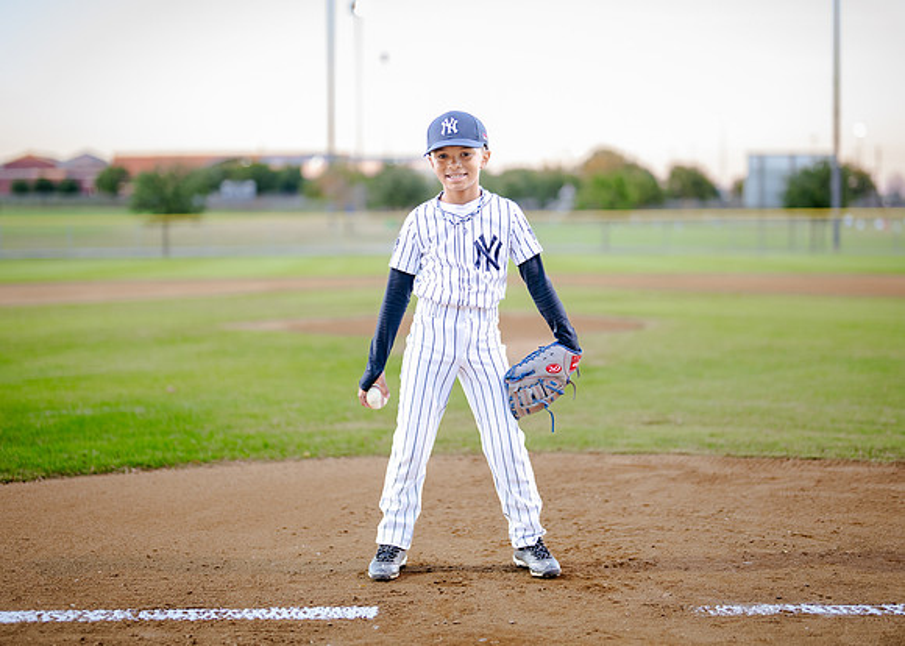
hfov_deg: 32.0
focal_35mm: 61
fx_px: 1576
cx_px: 464
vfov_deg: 23.2
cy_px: 289
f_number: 1.2
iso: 400
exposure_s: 1/500
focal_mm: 50
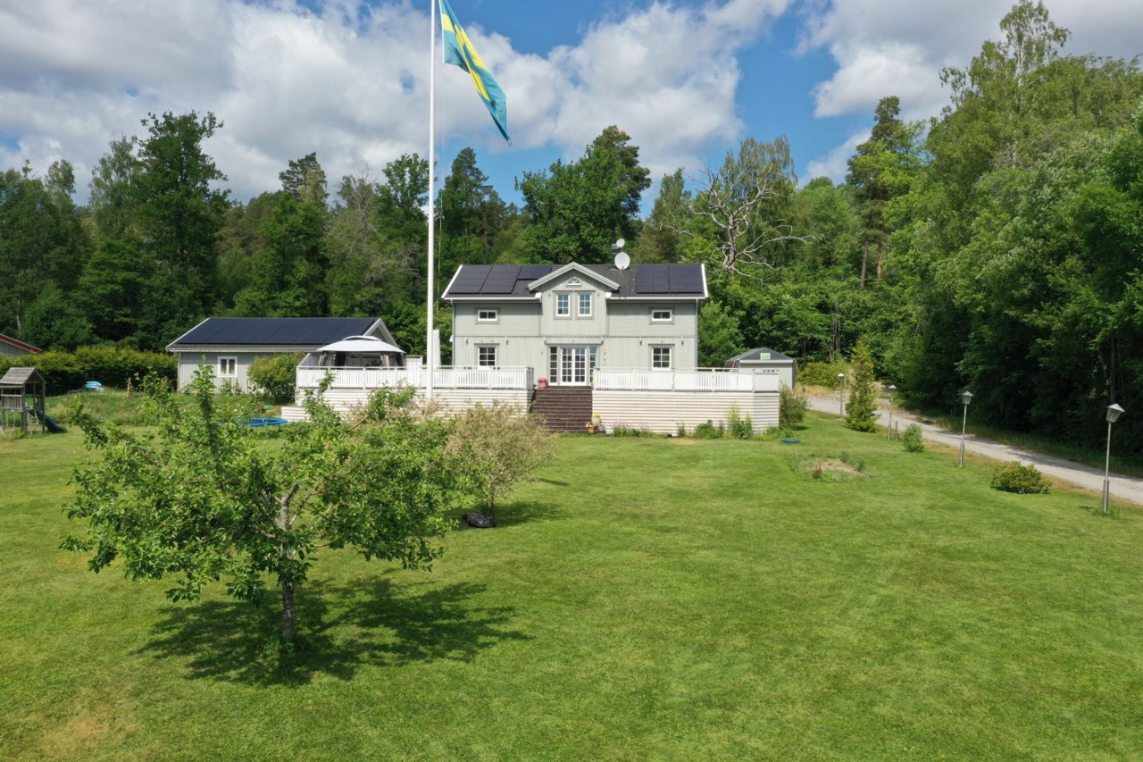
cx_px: 572
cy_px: 381
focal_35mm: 28
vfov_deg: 46.4
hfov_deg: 65.5
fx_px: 889
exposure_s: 1/320
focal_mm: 10.26
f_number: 8
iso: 100
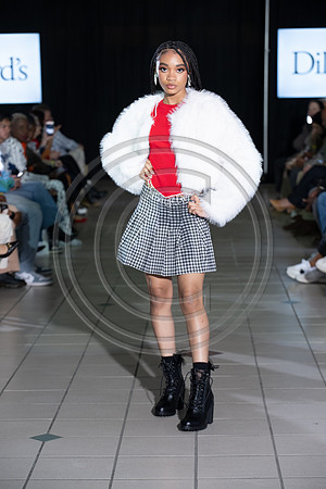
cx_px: 163
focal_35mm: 102
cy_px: 244
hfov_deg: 13.4
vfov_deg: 20.0
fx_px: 1385
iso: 1250
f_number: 5
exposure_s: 1/160
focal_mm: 102
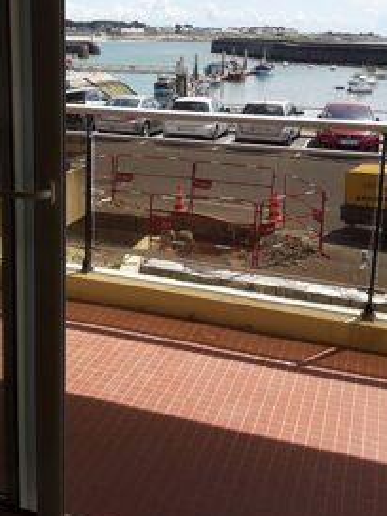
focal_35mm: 44
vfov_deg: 42.2
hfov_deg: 32.6
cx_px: 135
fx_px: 656
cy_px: 158
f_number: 1.9
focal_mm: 3.7
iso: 40
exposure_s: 1/1613
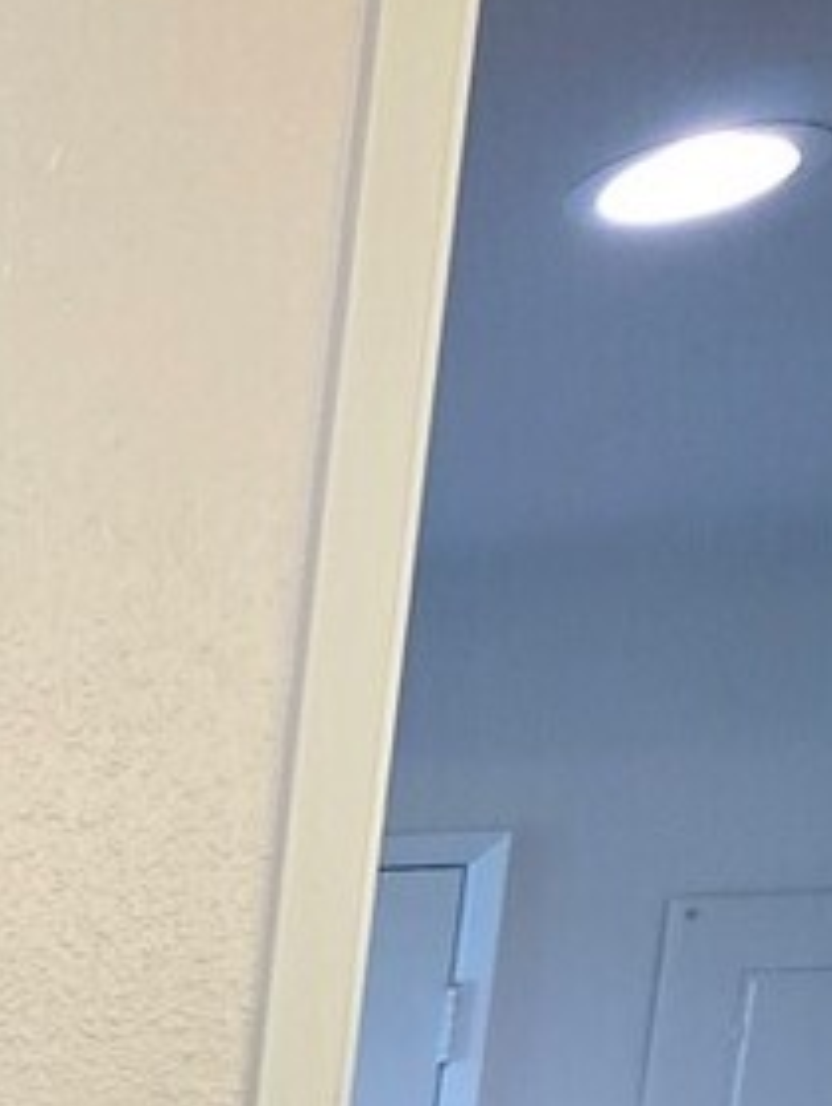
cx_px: -1169
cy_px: 1693
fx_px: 2142
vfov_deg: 23.0
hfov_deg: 14.4
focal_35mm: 67
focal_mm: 2.2
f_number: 1.9
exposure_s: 1/120
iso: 320
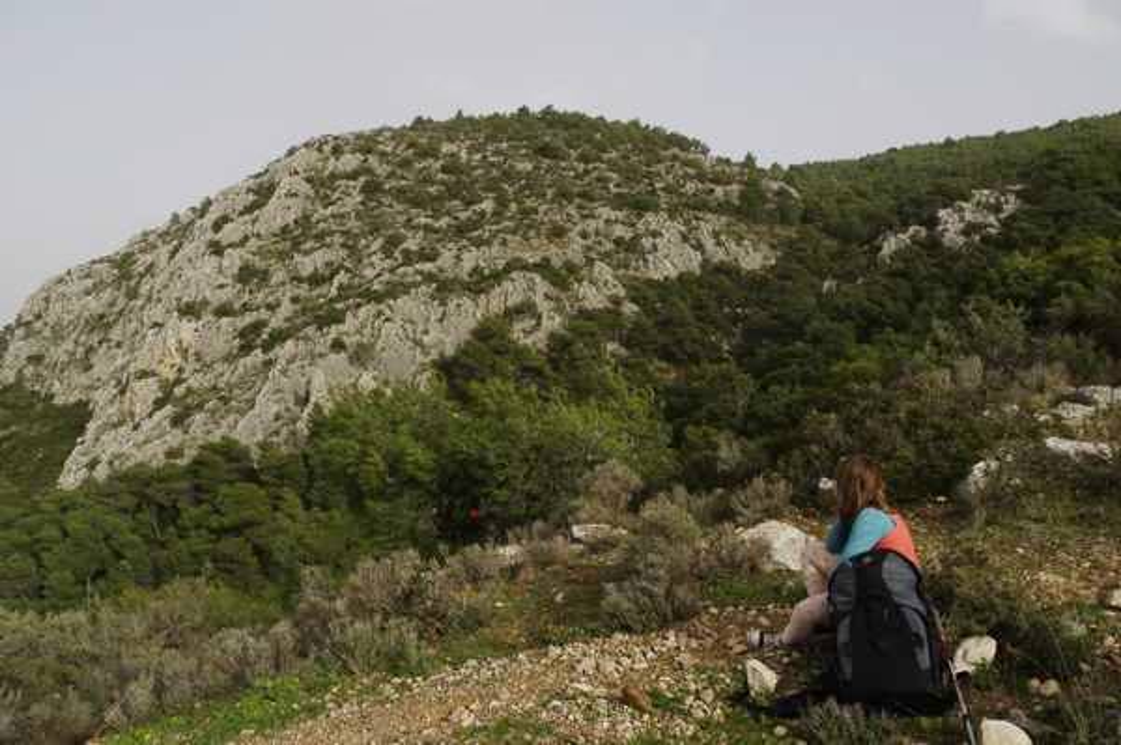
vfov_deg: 39.9
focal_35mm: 33
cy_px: 372
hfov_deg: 57.3
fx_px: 1027
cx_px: 560
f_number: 11
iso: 100
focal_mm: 22
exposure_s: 1/100
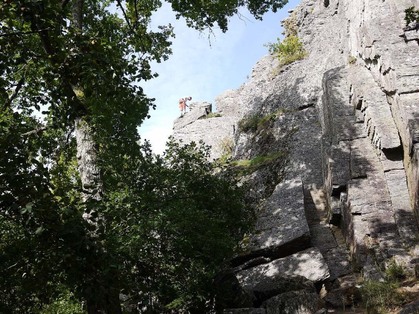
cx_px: 210
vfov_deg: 36.0
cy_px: 157
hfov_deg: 46.8
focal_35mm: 40
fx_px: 484
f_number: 3.5
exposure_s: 1/500
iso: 100
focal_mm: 20
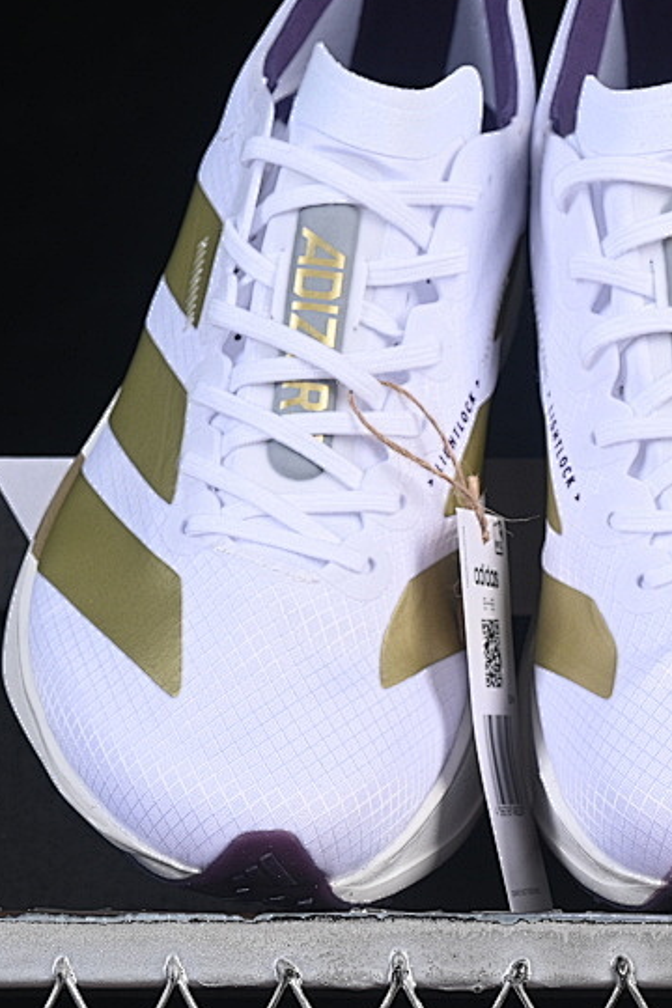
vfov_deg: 13.7
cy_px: 495
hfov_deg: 9.1
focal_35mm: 150
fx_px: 4200
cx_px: 549
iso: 160
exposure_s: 1/80
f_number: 8
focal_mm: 50
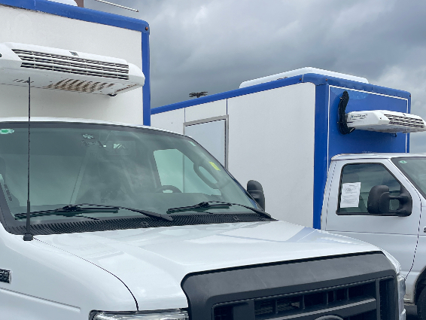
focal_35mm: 47
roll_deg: +2.8
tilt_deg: -3.5
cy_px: 257
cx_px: 110
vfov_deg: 30.2
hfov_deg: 39.4
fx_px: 579
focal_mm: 4.2
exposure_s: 1/2681
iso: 32
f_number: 1.6
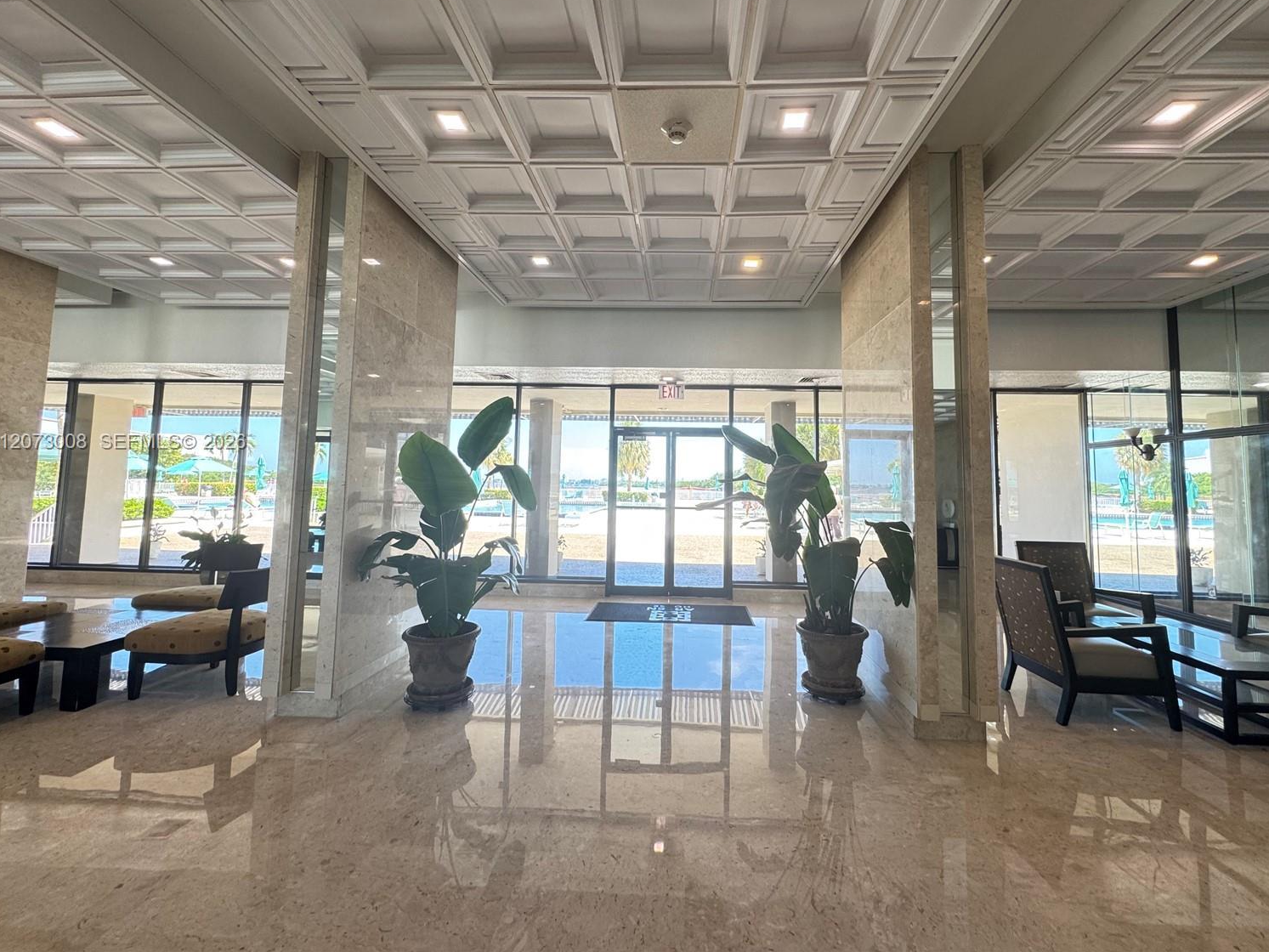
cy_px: 443
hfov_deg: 98.1
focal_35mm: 15
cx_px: 661
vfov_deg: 81.6
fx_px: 550
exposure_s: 1/120
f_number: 2.2
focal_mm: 2.22
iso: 160
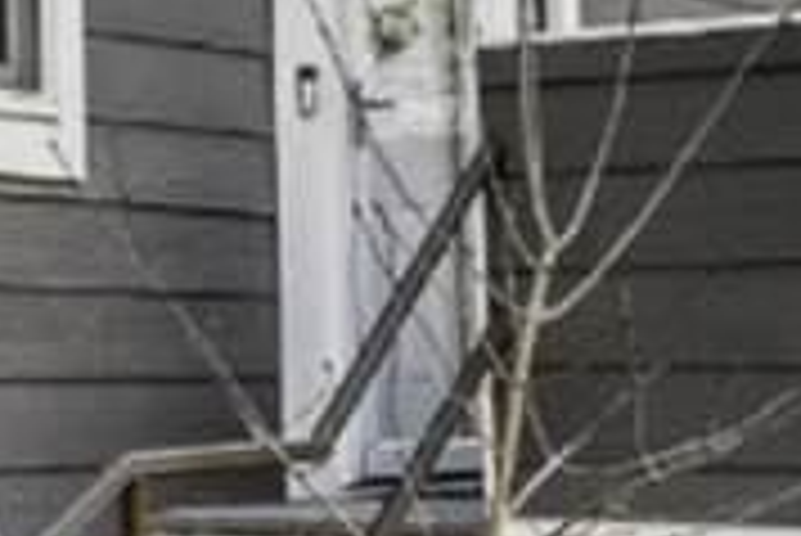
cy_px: -295
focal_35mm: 122
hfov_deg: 14.1
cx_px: -806
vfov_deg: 10.8
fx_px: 2717
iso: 400
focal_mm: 17
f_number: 8
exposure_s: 1/15
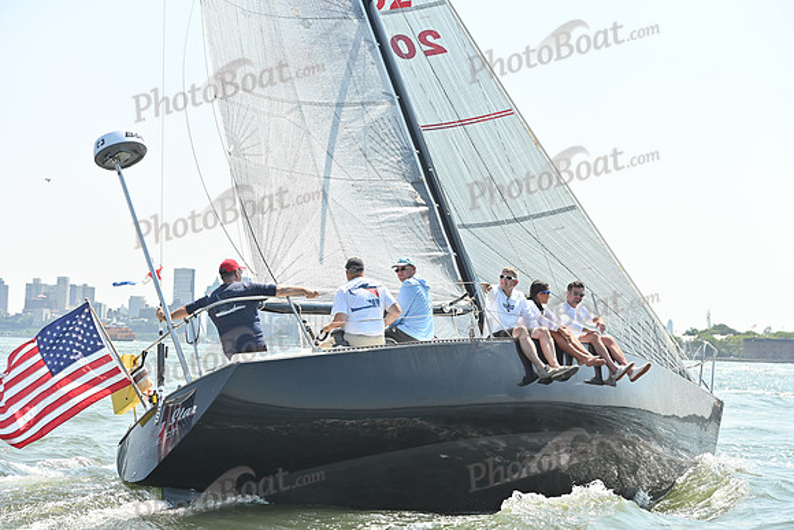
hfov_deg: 28.8
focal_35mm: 70
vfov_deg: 19.5
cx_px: 397
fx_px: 1544
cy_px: 265
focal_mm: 70
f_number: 5
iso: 320
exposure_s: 1/1250
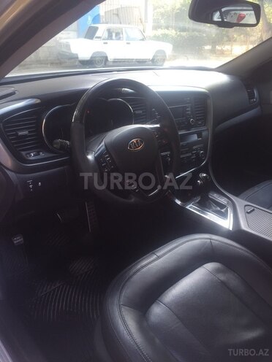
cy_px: 181
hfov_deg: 48.2
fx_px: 304
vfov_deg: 61.7
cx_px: 136
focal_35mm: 29
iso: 40
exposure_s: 1/50
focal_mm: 4.15
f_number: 2.2
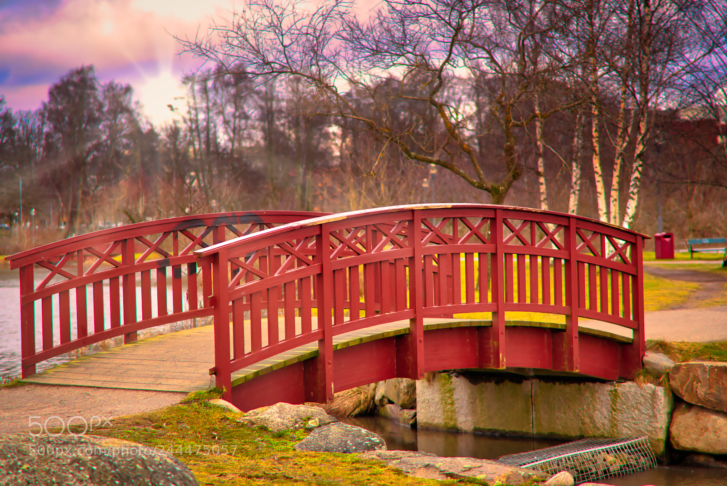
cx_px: 364
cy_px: 243
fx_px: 1667
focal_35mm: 82
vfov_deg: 16.6
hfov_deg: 24.6
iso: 100
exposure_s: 1/800
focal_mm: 55
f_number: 1.8
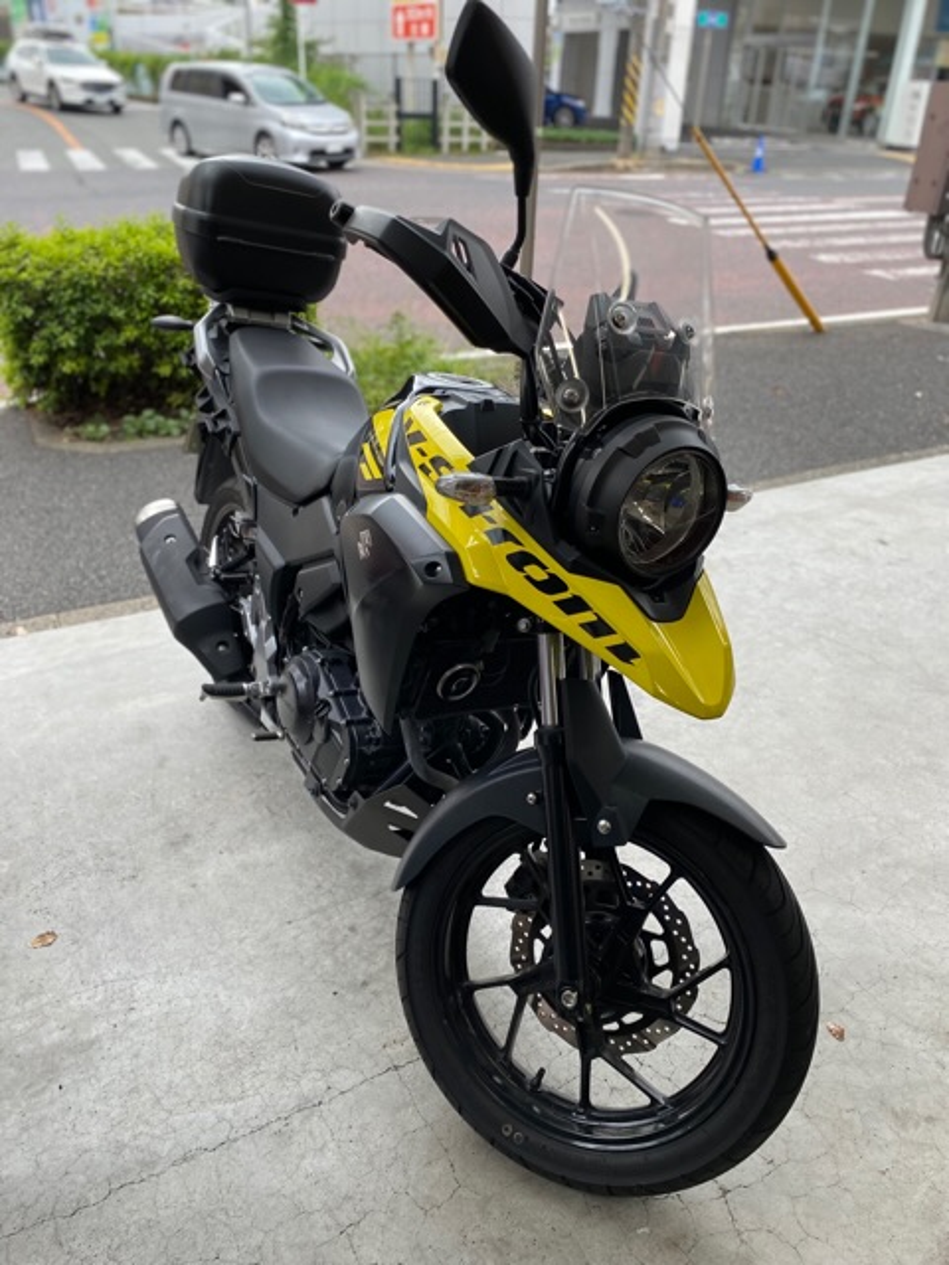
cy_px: 632
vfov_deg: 67.3
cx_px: 474
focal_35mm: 26
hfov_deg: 53.1
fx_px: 950
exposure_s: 1/357
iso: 32
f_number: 1.8
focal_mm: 4.25
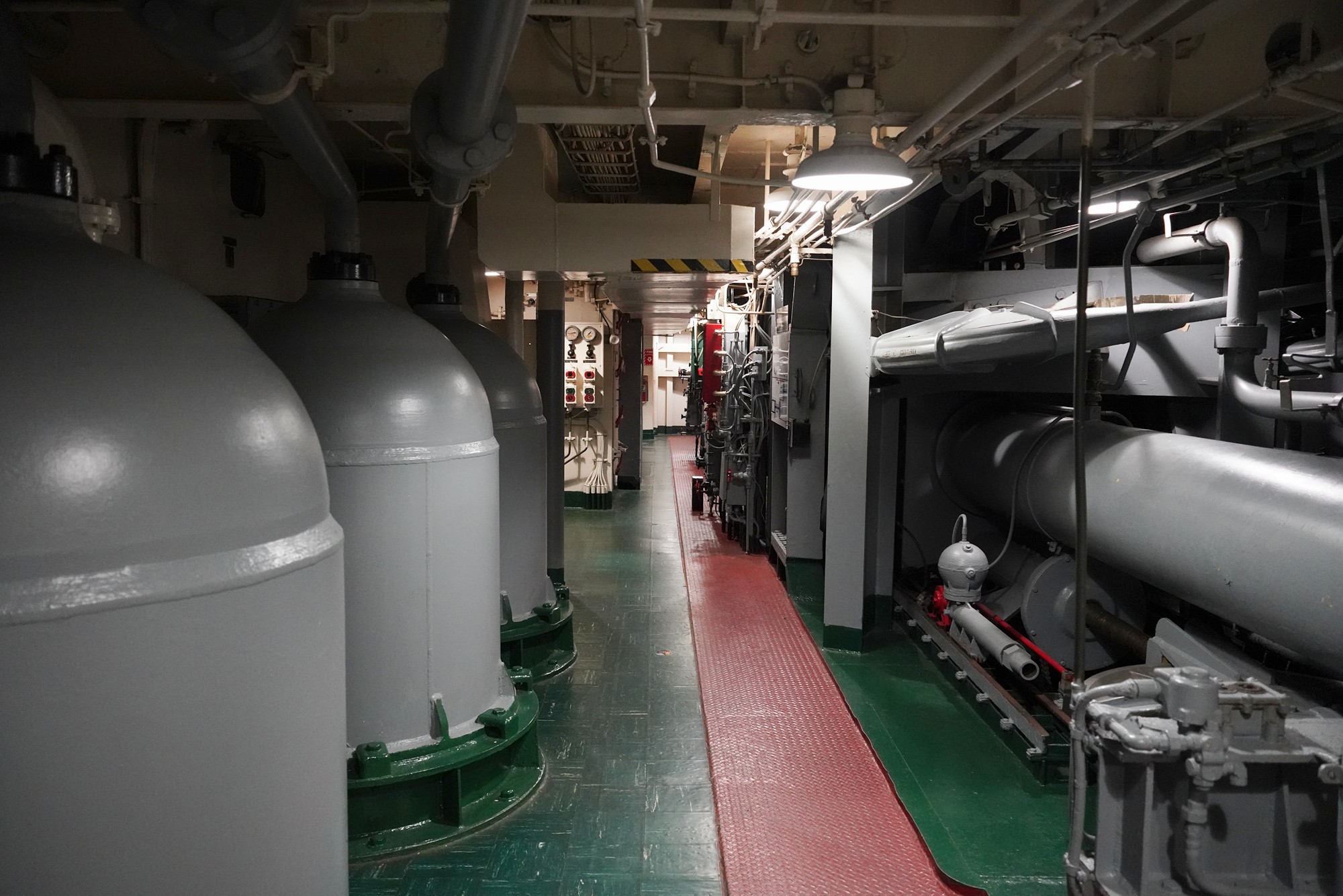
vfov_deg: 46.4
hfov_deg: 65.5
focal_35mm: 28
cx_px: 672
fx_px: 1045
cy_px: 448
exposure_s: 1/80
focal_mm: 28
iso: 6400
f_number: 4
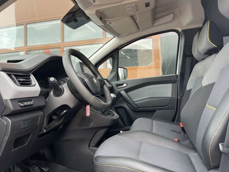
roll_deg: +0.9
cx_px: 114
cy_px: 86
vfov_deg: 53.1
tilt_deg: +0.4
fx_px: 172
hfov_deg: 67.3
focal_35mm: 26
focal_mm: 5.1
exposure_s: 1/121
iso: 40
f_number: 1.6
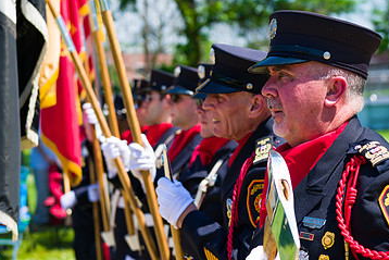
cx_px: 199
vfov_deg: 14.6
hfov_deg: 21.7
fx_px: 1016
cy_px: 157
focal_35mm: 94
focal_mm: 58
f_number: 5
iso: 200
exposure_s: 1/1250
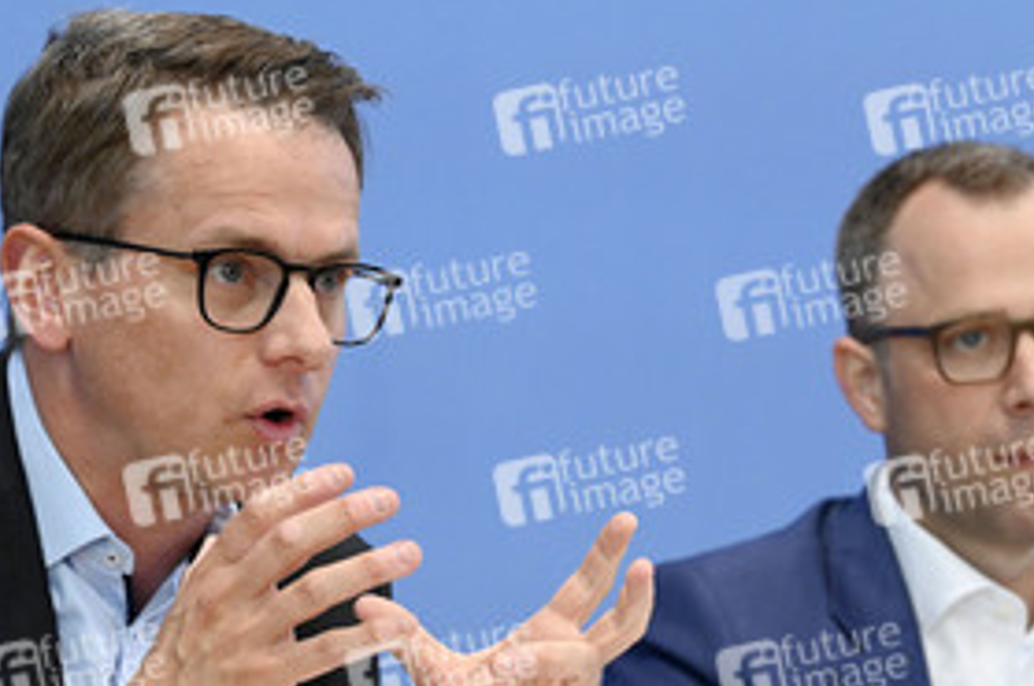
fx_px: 4731
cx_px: 491
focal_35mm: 165
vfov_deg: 8.3
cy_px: 389
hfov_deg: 12.5
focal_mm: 102
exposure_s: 1/640
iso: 3200
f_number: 5.6
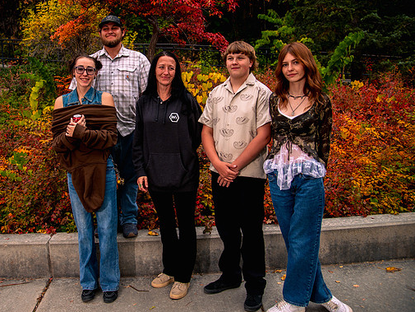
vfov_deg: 42.8
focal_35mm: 33
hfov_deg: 54.2
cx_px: 138
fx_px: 396
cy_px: 125
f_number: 4
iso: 200
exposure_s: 1/250
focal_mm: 24
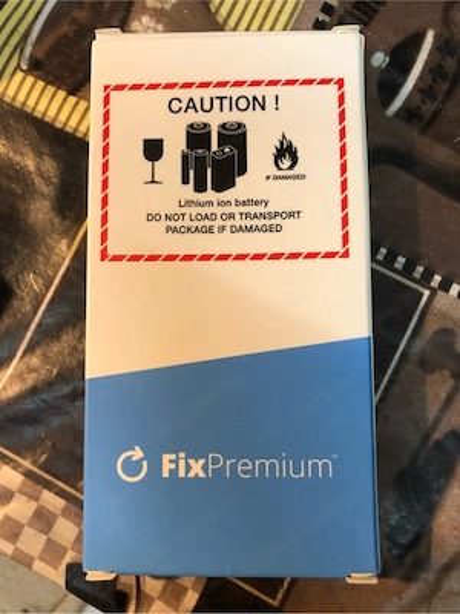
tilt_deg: -81.4
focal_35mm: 28
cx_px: 230
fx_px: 496
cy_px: 307
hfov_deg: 49.7
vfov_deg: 63.4
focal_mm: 3.99
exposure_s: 1/33
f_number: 1.8
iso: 40
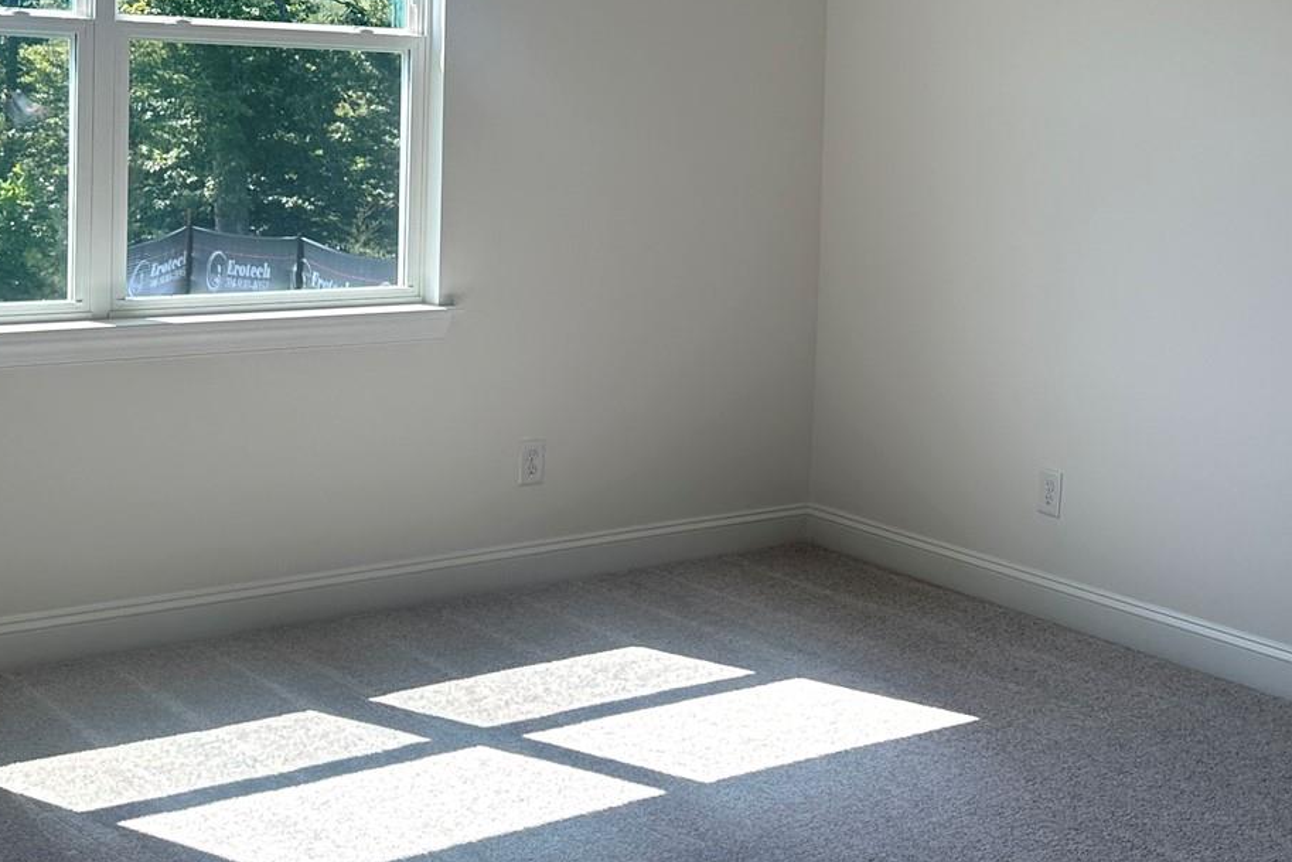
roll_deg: -2.1
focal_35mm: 56
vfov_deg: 23.9
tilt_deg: -2.9
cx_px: 818
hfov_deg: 35.4
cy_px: 185
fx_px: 2010
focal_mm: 6.86
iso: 80
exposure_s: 1/690
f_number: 1.78
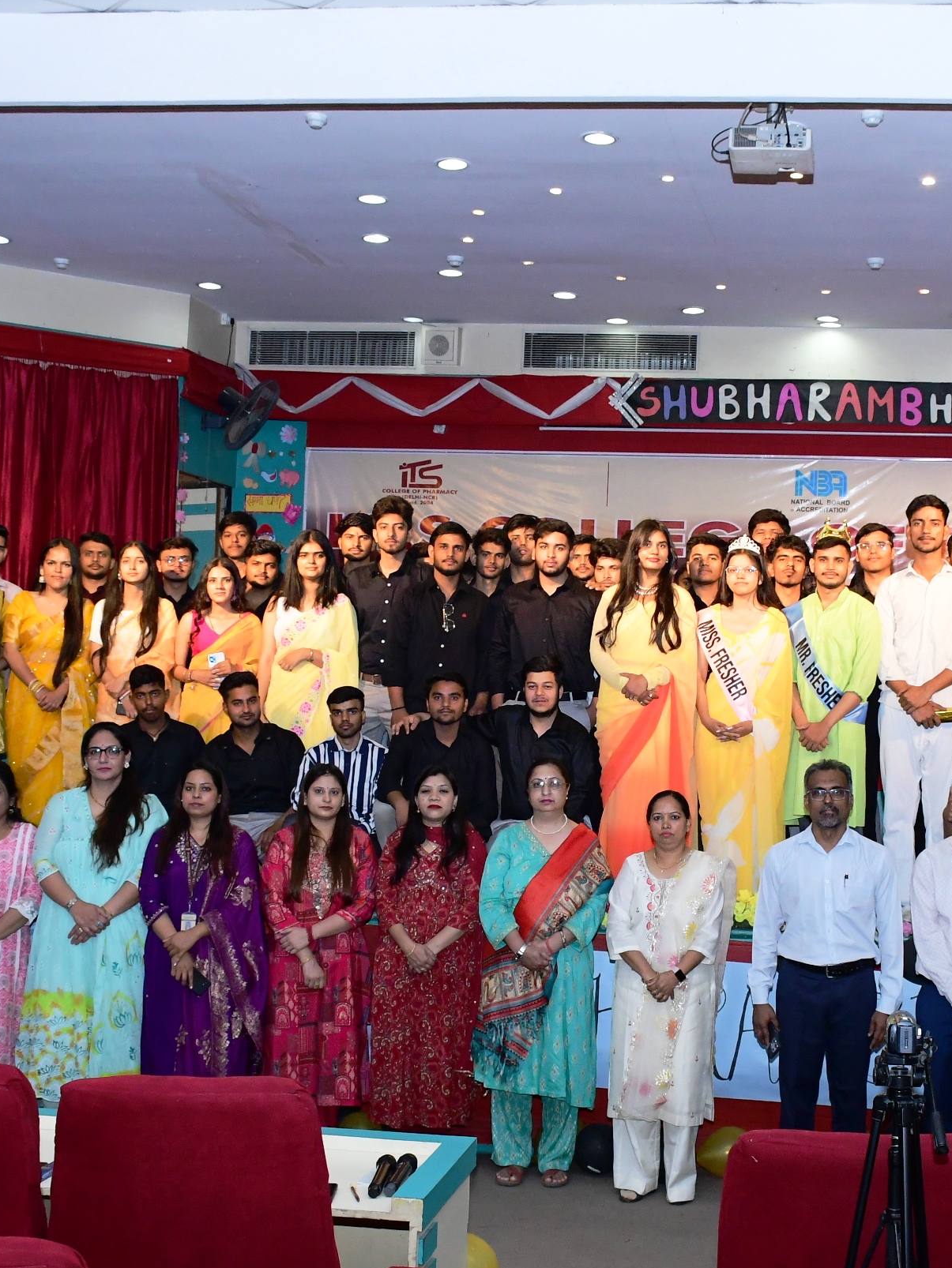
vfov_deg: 38.2
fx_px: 1833
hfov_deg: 28.8
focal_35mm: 50
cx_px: 673
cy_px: 610
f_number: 6.3
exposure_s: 1/125
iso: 2000
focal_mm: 20
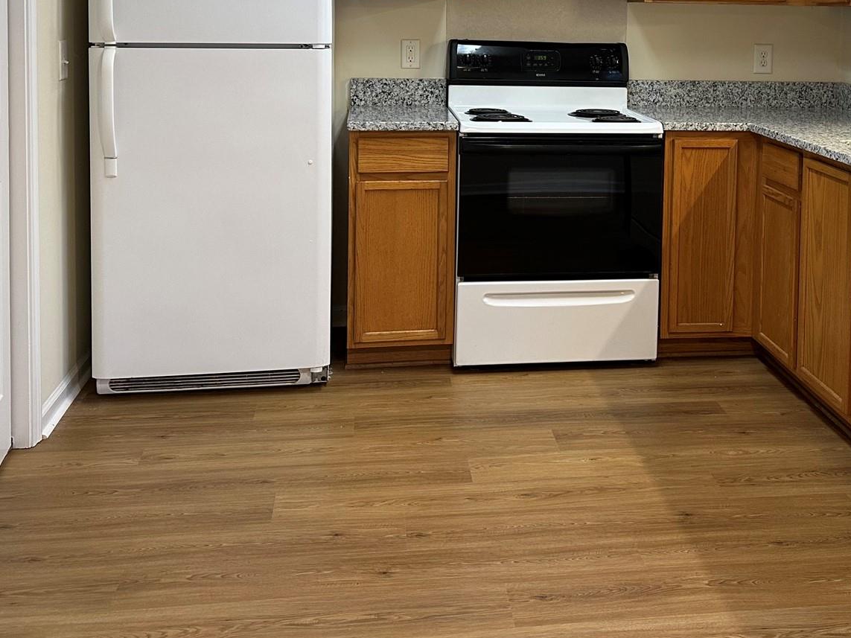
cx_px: 548
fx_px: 1057
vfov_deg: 32.1
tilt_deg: -3.6
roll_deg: -1.4
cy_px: 77
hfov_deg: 43.4
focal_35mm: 43
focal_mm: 6.86
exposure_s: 1/60
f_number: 1.78
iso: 160
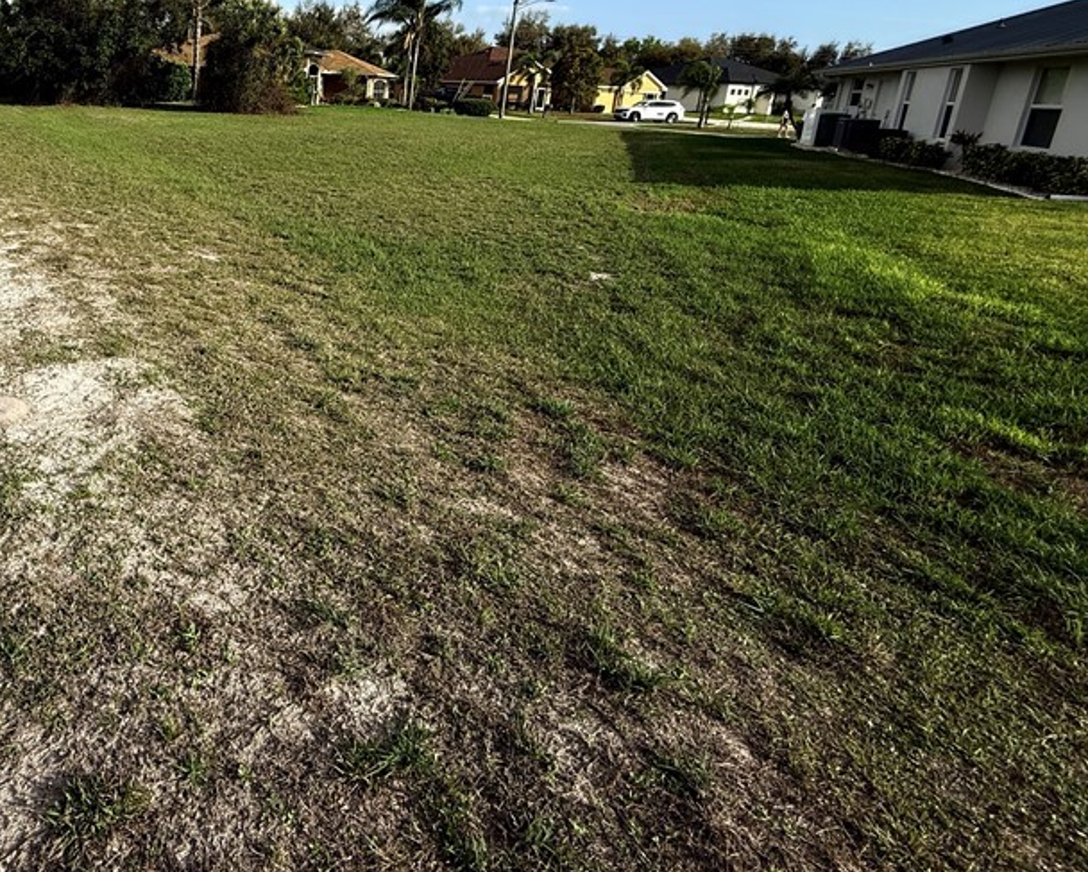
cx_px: 240
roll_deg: -1.0
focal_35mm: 23
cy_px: 272
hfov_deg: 66.8
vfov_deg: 59.1
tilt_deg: -14.1
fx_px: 741
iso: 50
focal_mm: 2.22
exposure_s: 1/1497
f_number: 2.2
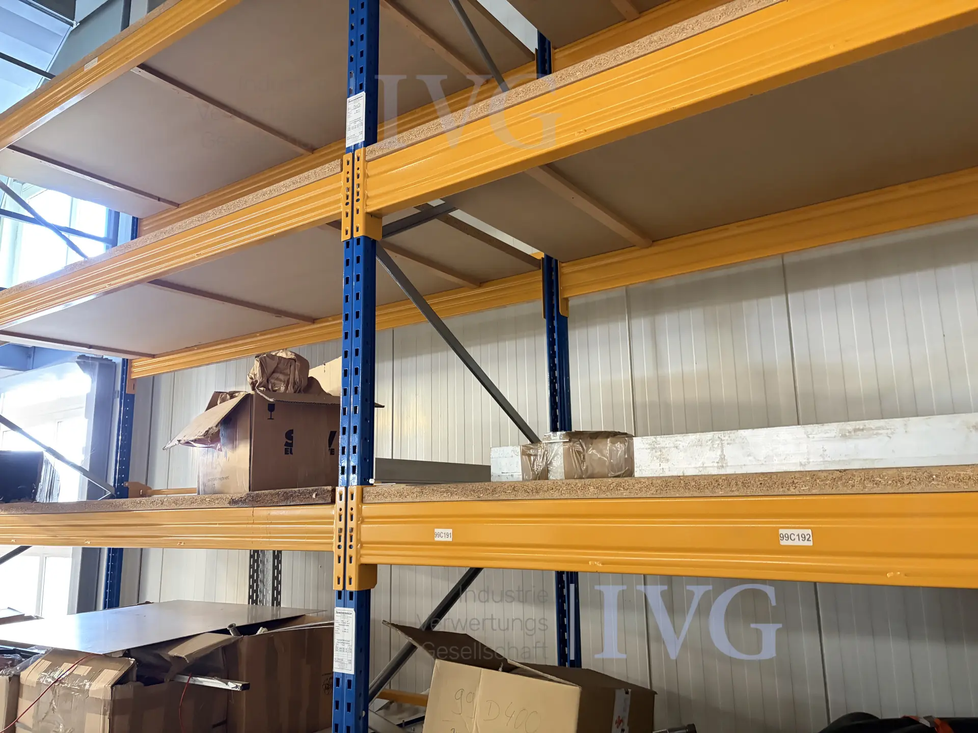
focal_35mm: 26
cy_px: 366
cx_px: 489
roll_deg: +1.8
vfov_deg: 53.1
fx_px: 735
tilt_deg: +9.3
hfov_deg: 67.3
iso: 640
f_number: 1.6
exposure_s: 1/25
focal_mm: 5.96
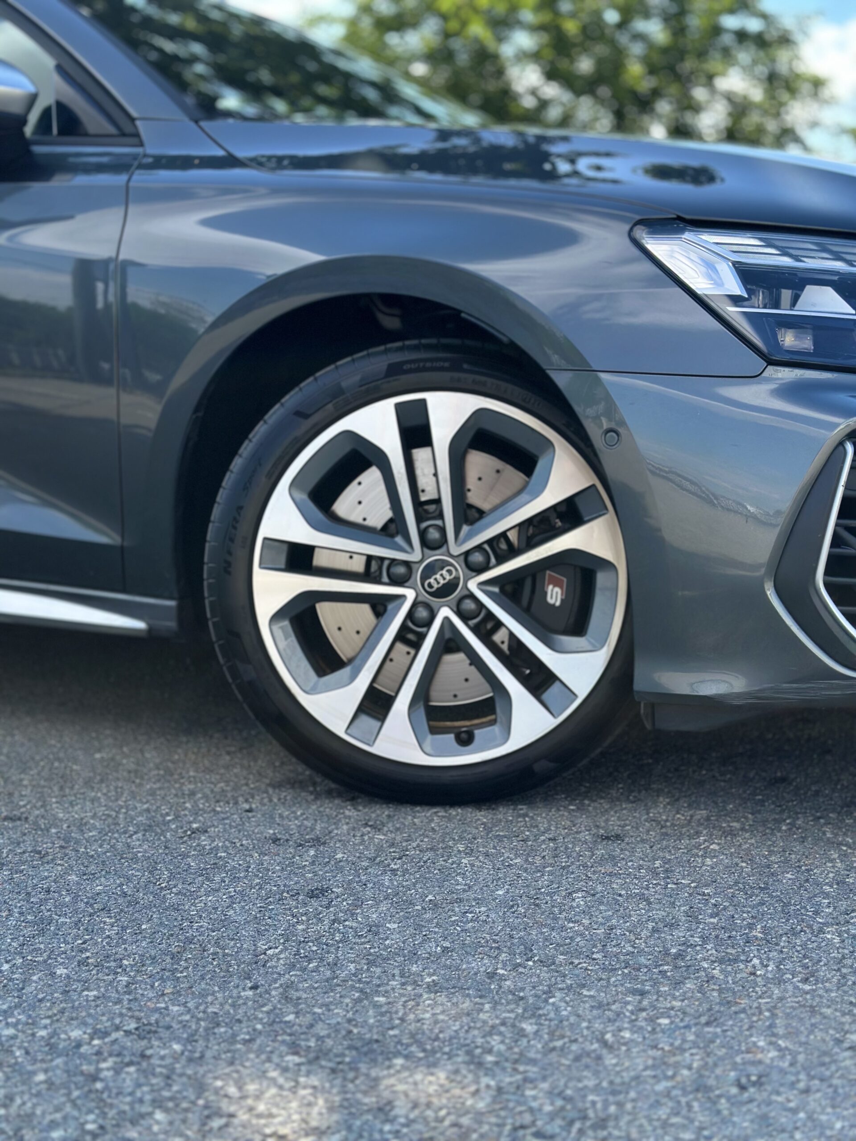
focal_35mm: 48
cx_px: 428
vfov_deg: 39.7
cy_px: 570
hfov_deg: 30.3
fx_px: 1583
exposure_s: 1/2203
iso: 100
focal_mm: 6.86
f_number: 1.78
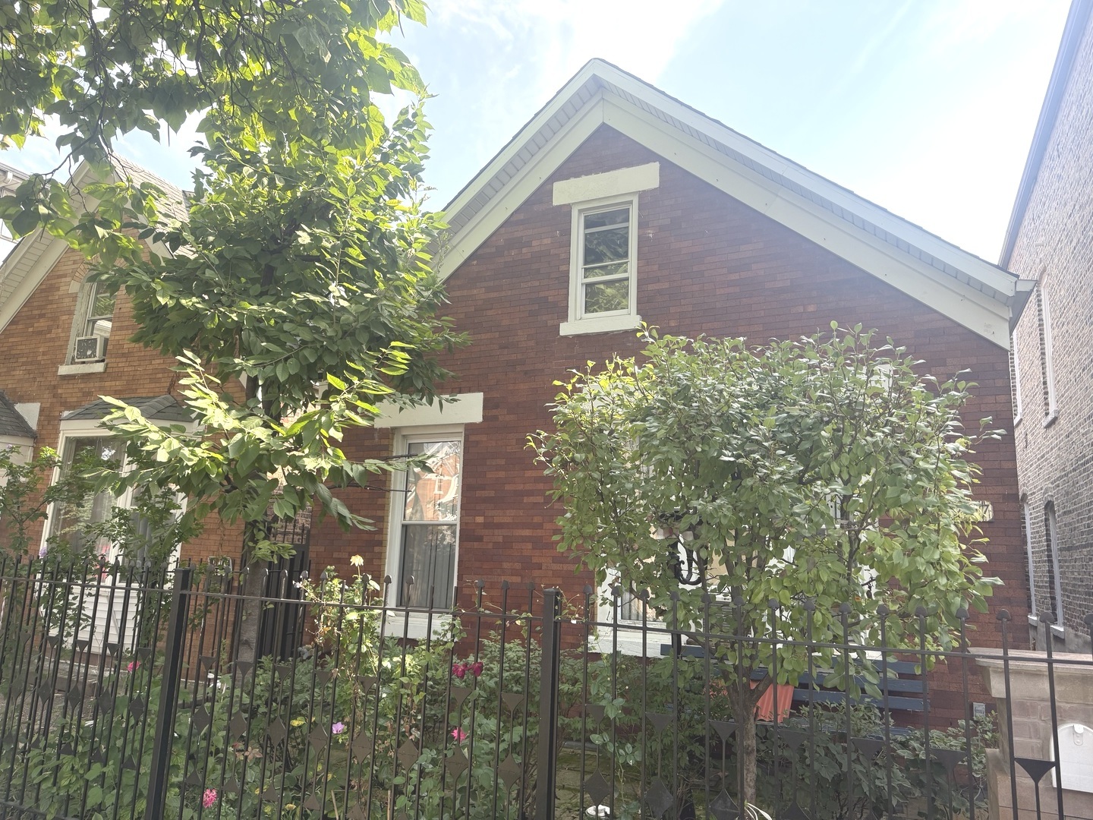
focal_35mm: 24
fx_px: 758
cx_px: 546
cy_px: 410
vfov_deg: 56.8
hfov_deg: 71.6
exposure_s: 1/702
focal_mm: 6.76
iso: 100
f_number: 1.78
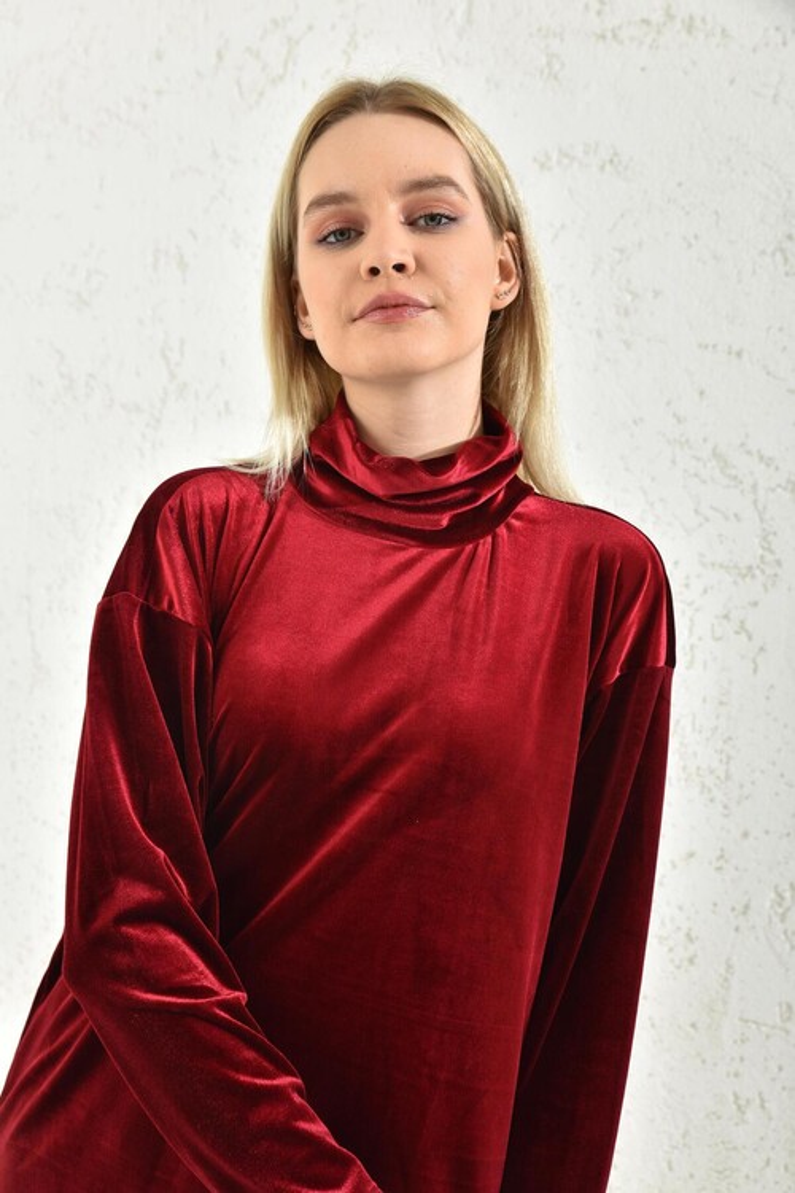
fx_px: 1524
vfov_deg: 42.7
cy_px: 596
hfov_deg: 29.2
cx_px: 398
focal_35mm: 46
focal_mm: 46
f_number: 7.1
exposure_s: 1/160
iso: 100
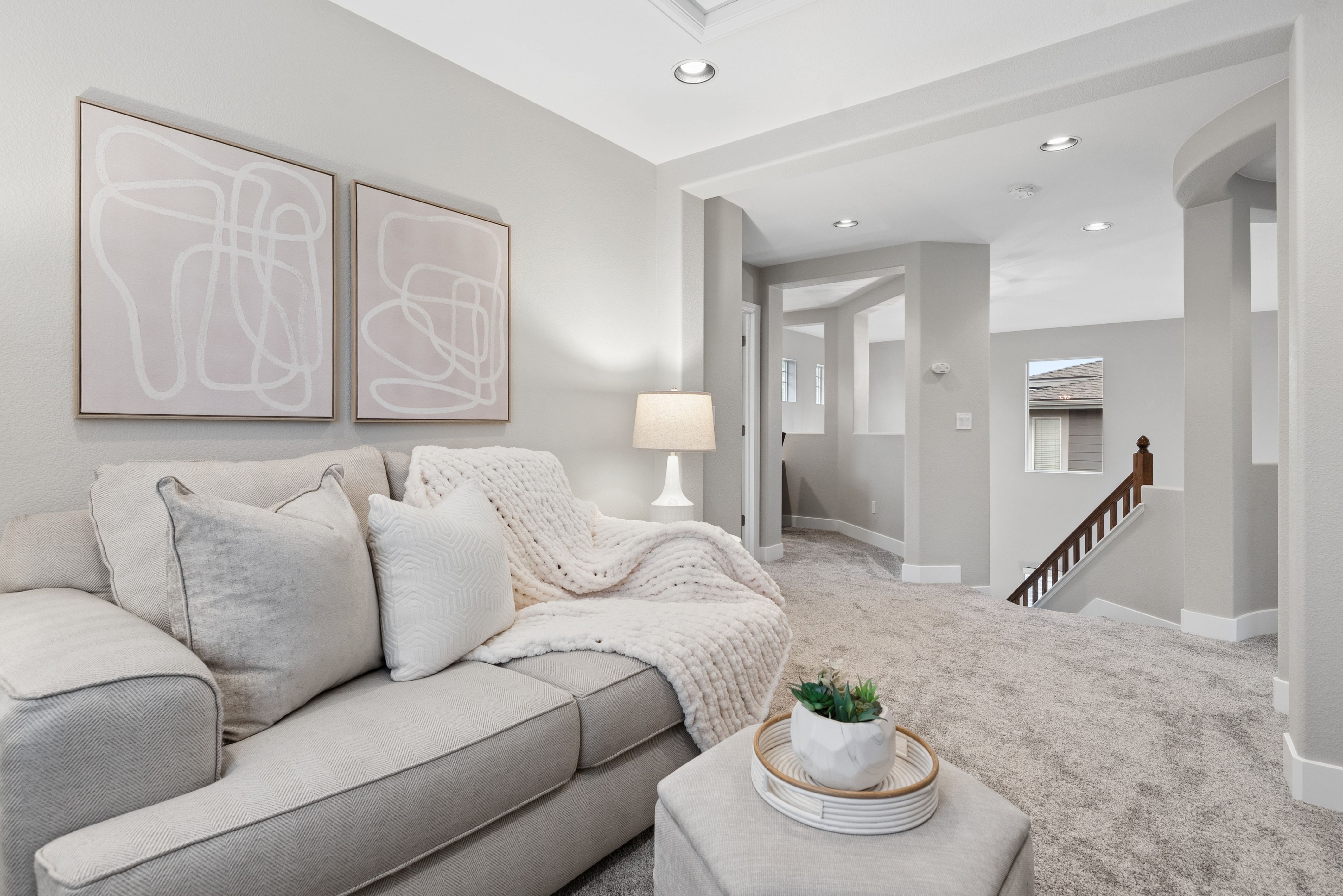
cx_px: 672
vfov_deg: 67.5
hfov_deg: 90.0
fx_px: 672
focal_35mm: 18
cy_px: 448
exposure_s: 1/30
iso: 640
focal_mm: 18
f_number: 8
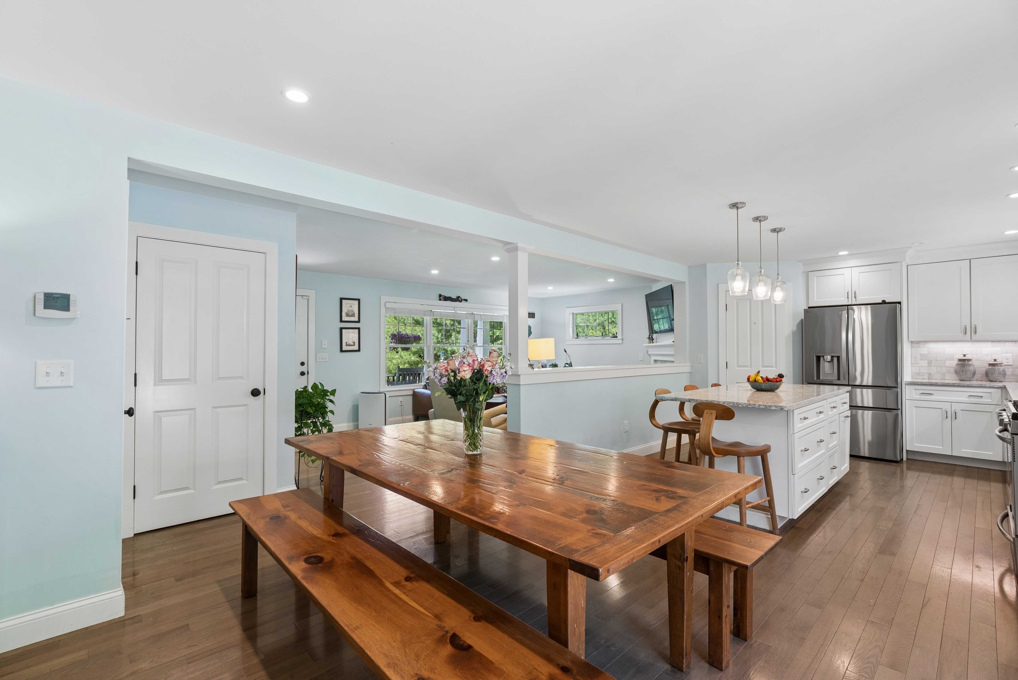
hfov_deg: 96.7
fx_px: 453
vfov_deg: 73.8
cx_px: 509
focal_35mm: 16
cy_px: 340
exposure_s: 1/25
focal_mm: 16
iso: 320
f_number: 7.1
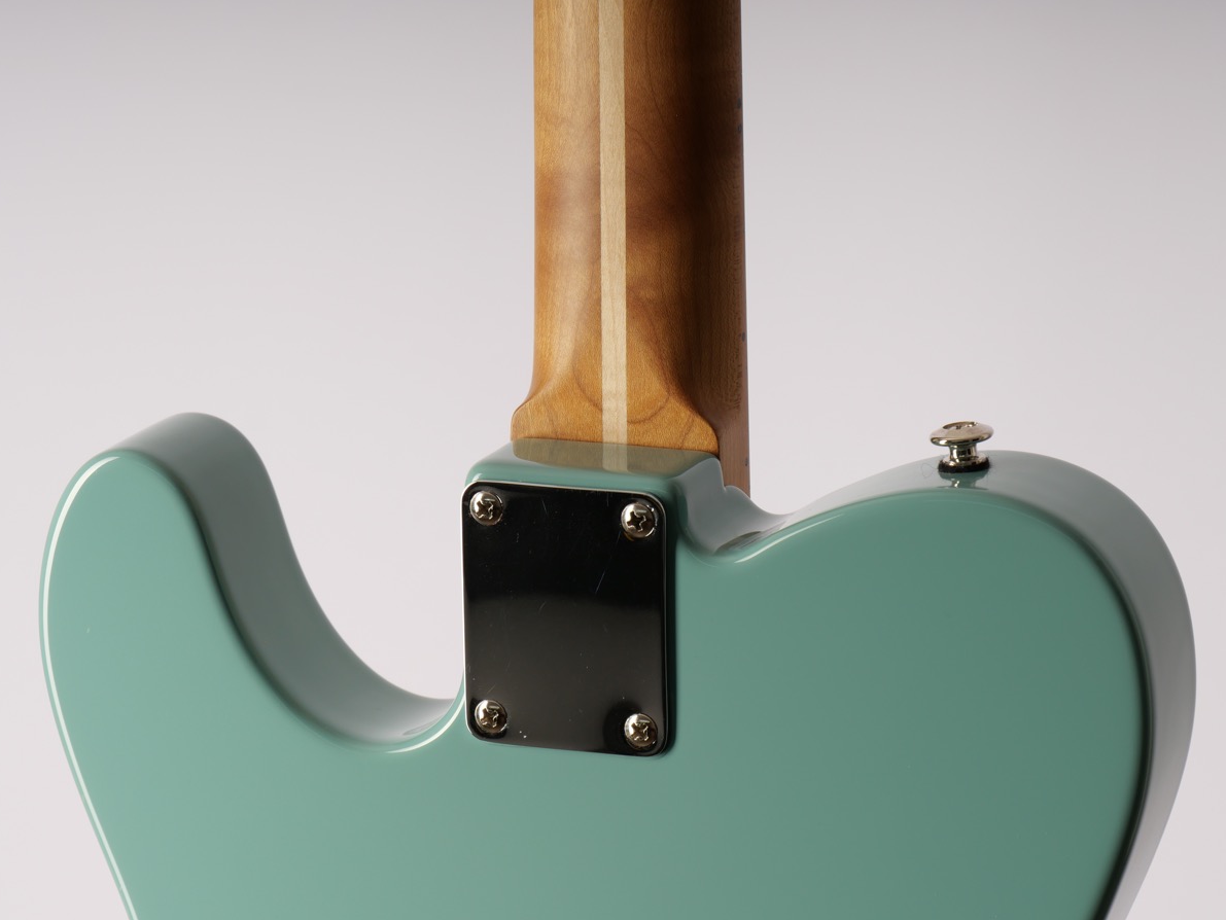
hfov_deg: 14.2
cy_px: 462
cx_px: 610
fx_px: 4924
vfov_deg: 10.7
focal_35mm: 139
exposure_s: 1/200
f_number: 7.1
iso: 200
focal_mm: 69
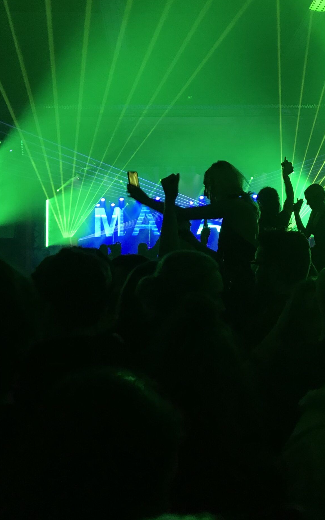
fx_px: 581
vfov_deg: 47.6
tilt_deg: +10.7
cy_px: 183
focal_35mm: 41
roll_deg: +2.7
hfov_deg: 31.0
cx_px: 213
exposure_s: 1/17
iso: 40
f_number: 1.8
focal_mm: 3.99
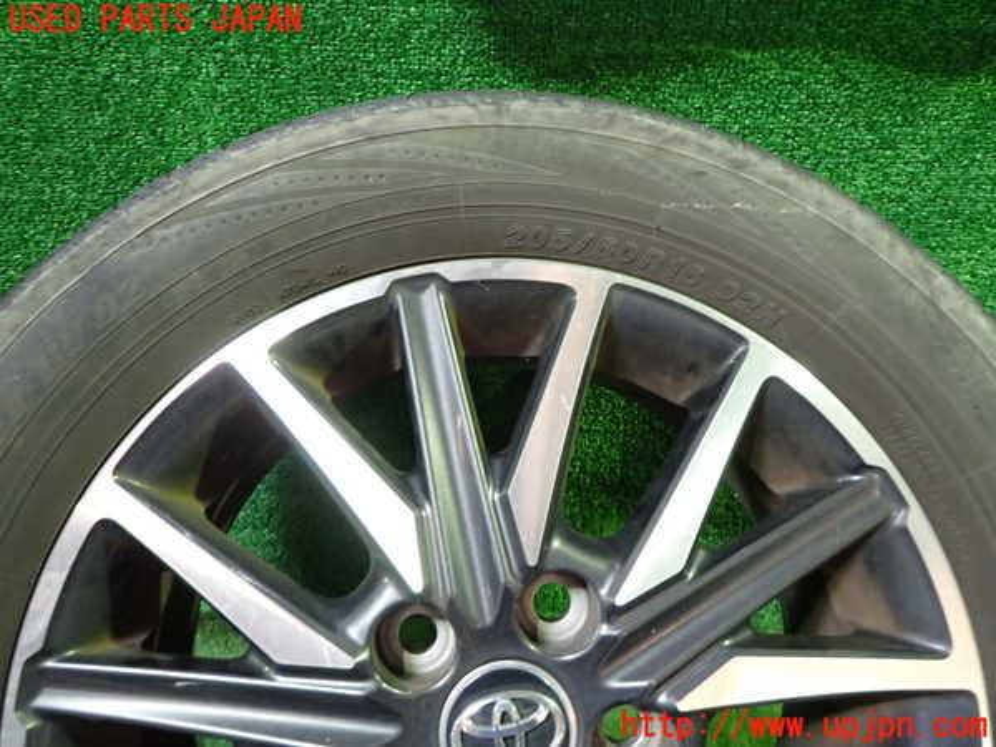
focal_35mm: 25
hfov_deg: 69.4
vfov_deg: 54.9
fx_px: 719
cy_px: 374
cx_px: 498
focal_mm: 4.5
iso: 500
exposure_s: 1/30
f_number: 2
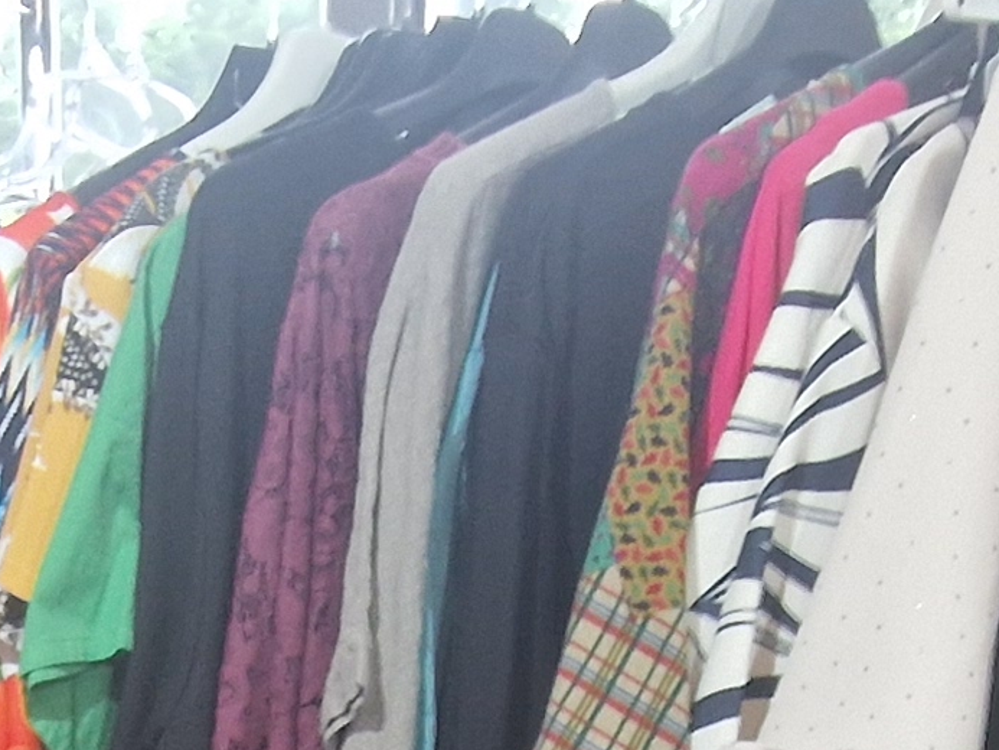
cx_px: 169
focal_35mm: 75
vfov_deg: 15.7
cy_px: 1477
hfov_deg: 25.4
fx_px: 2165
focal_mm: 2.2
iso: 160
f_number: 2.2
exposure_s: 1/50
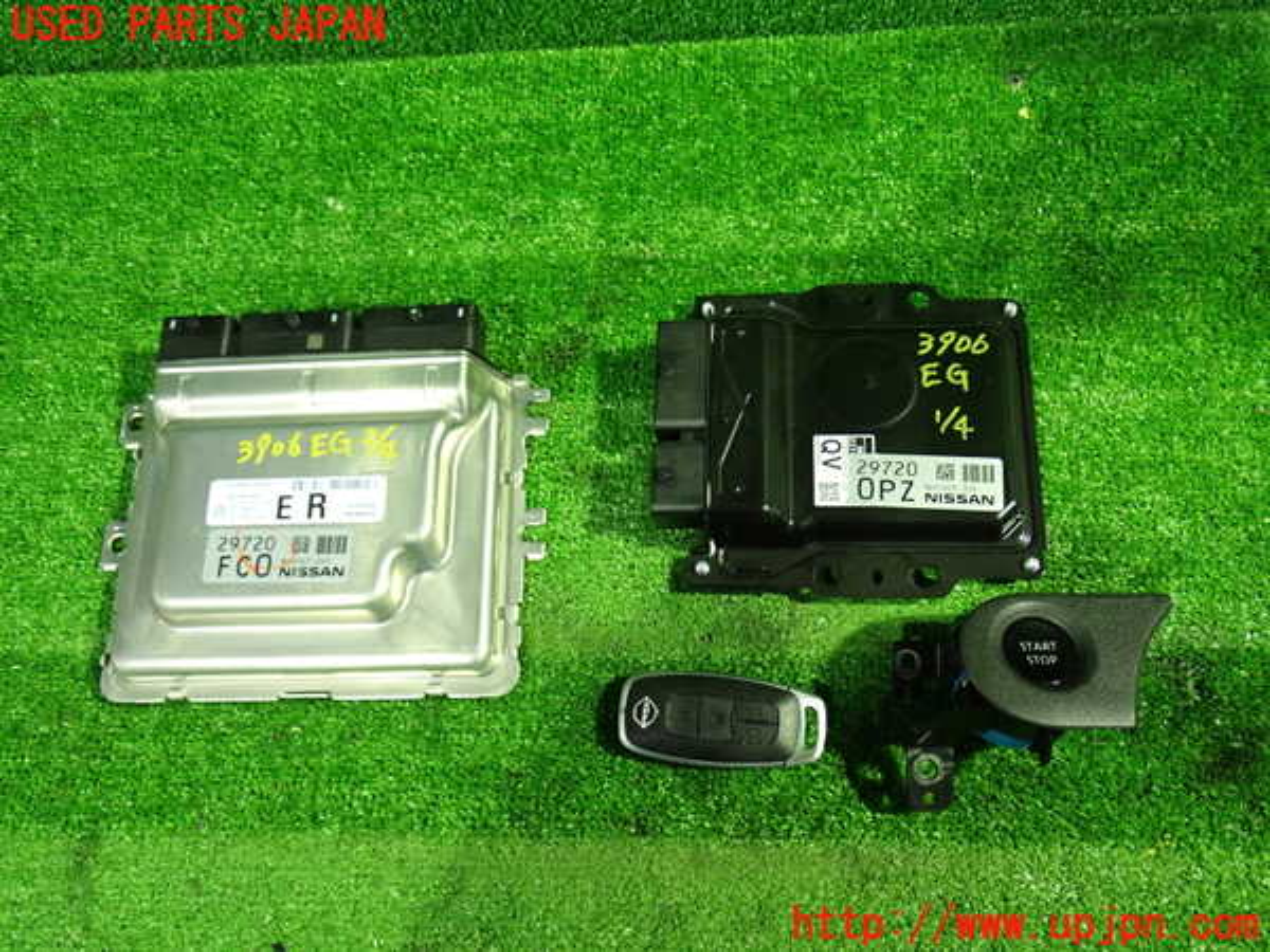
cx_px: 635
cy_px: 476
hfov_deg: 60.0
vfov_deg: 46.8
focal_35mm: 30
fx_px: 1101
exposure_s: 1/30
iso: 800
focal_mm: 5.4
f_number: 2.3
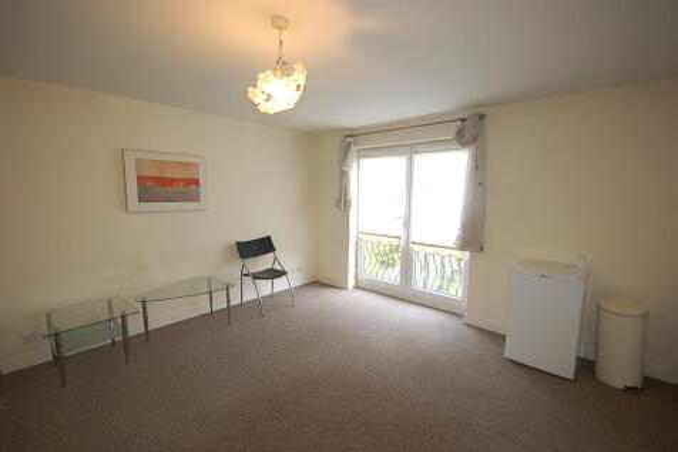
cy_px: 226
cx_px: 339
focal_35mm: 15
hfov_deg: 100.4
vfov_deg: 77.3
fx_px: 282
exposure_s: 1/25
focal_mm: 10
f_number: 4.5
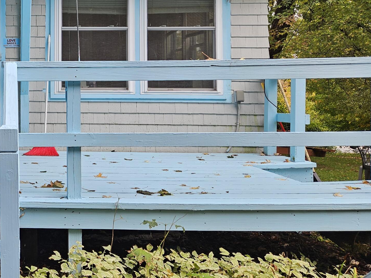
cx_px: -3
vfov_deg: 29.8
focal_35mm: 48
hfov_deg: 35.7
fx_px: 514
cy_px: 72
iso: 25
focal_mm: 5.4
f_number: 1.8
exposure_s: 1/270
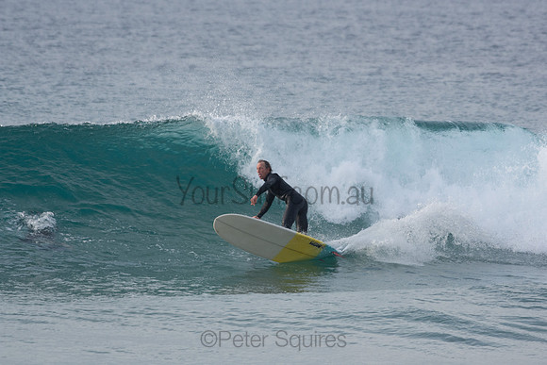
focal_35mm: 480
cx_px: 274
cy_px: 182
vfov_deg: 2.9
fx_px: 7295
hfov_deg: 4.3
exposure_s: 1/1600
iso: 500
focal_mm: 320
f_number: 5.6
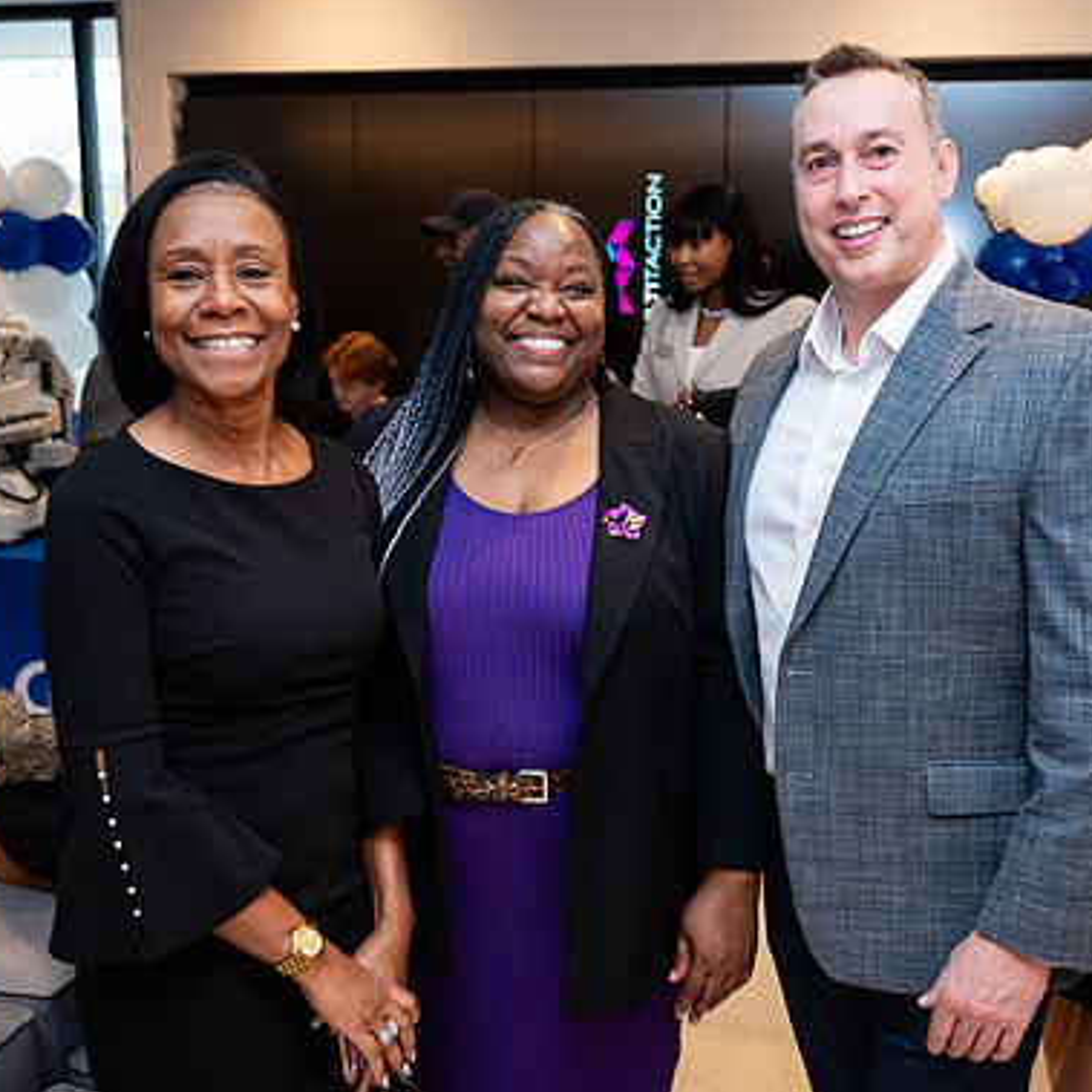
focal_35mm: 38
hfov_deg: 43.8
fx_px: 1356
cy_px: 543
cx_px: 611
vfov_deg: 43.9
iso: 320
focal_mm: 27.5
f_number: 3.2
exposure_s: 1/160
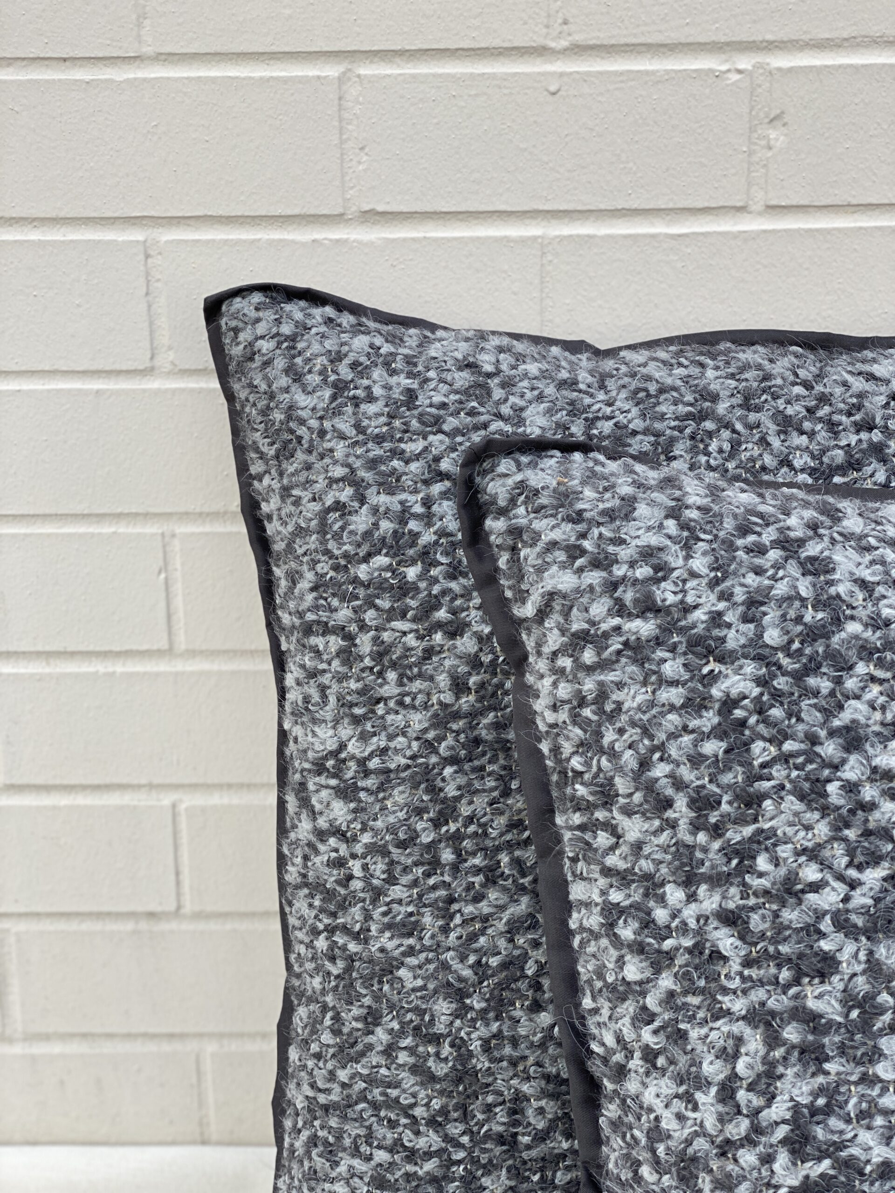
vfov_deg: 36.8
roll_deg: +0.7
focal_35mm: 52
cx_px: 448
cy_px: 596
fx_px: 1793
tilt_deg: -16.3
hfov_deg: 28.0
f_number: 2
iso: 20
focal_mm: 6
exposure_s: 1/799
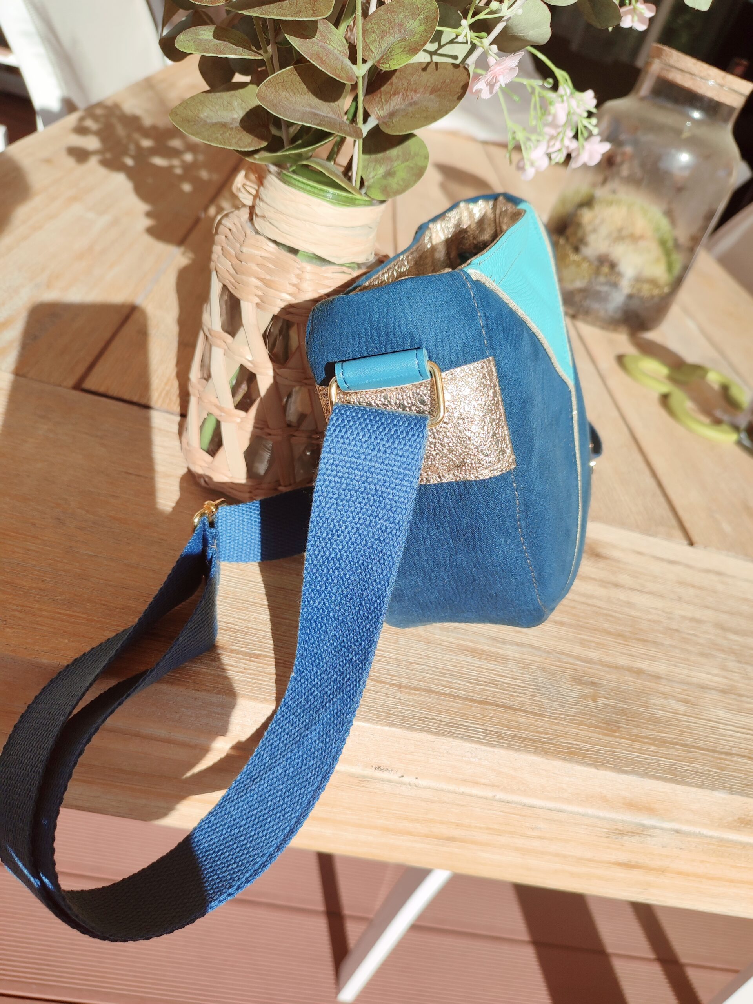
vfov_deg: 71.6
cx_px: 376
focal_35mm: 24
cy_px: 502
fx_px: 696
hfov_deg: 56.8
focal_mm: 5.89
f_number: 1.89
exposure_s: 1/901
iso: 50
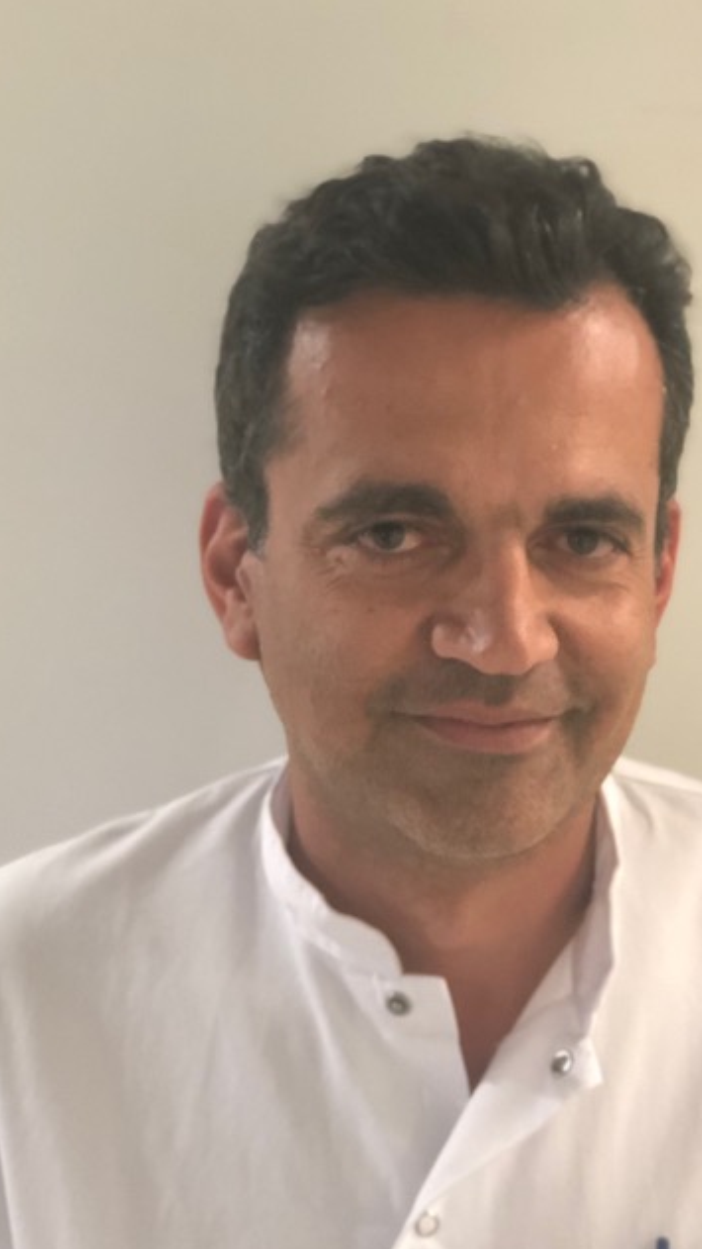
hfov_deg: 19.1
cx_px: 469
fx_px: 2085
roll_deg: -1.0
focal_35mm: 63
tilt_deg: -4.5
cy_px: 627
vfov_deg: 33.3
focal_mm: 6.6
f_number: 2.8
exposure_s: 1/33
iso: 320
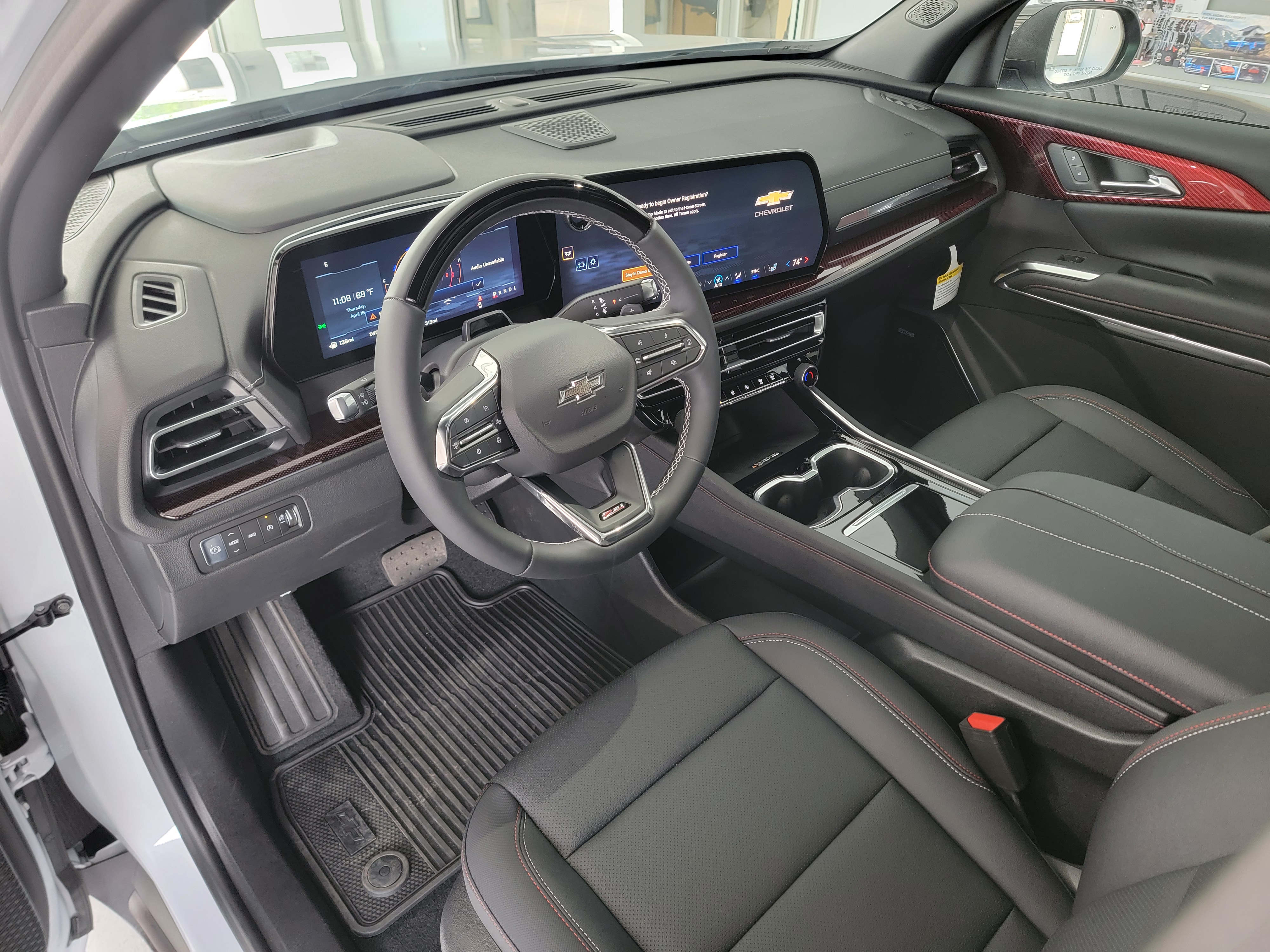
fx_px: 881
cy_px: 476
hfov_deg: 71.6
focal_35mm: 24
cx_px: 635
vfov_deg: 56.8
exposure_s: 1/40
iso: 400
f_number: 1.8
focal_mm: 6.7
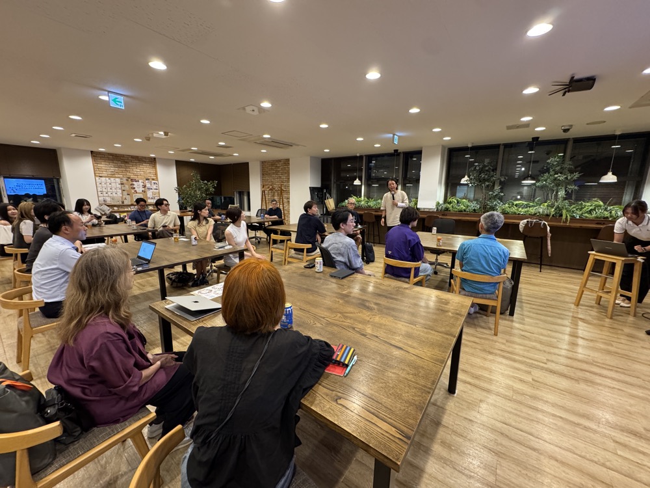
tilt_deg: -10.1
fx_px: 263
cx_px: 325
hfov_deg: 102.1
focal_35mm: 14
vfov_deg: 85.7
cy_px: 244
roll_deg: -0.1
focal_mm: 2.22
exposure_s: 1/60
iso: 320
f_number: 2.2
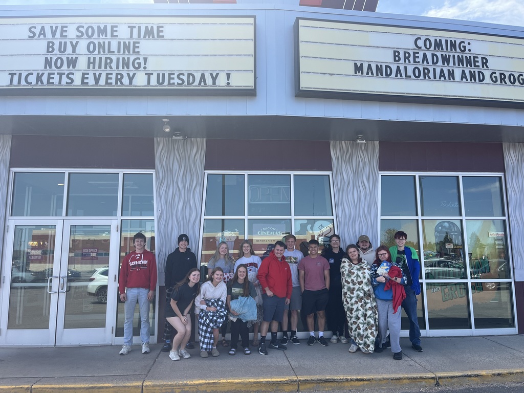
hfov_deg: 67.3
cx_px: 262
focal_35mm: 26
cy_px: 196
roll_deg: +1.1
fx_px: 394
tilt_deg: +7.4
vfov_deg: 53.1
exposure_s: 1/1325
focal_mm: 5.1
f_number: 1.6
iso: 50
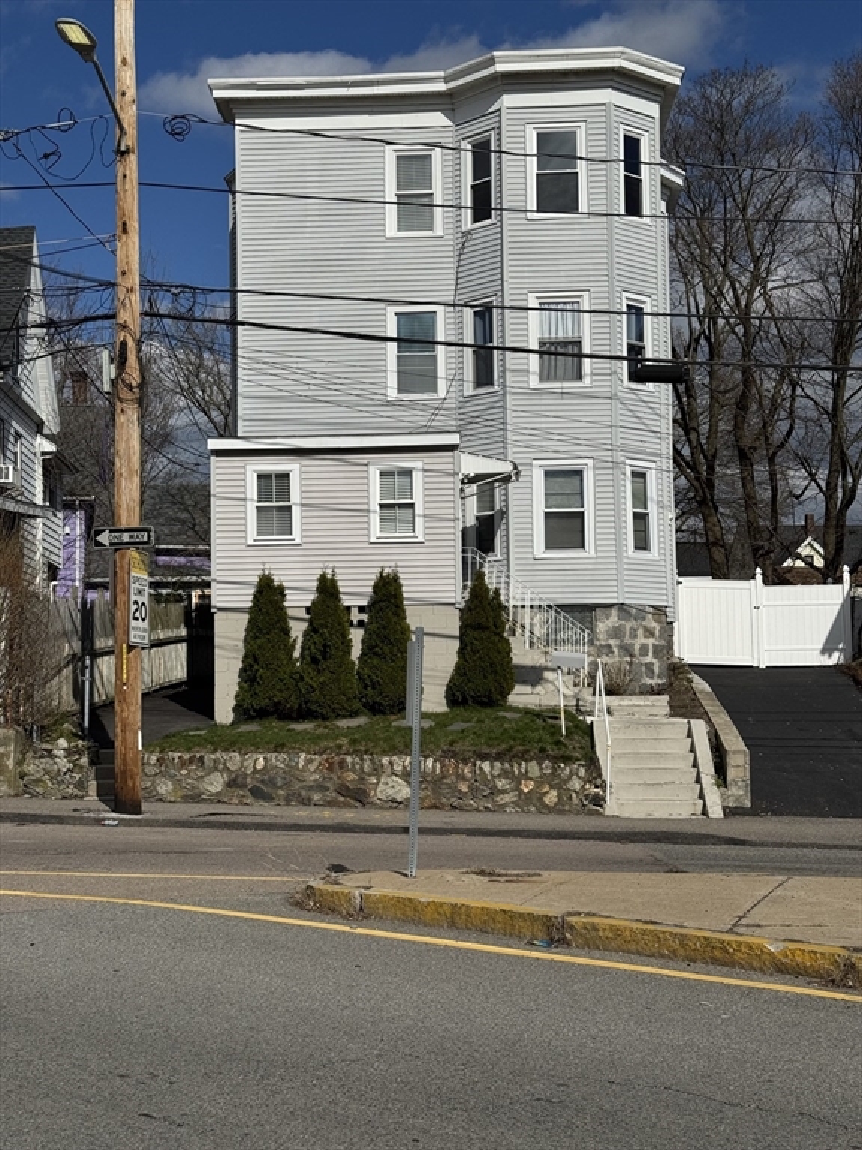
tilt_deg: +3.6
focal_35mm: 48
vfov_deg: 39.7
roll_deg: +0.7
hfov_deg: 30.3
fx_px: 1594
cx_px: 431
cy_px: 575
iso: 64
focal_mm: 6.76
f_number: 1.78
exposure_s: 1/15385
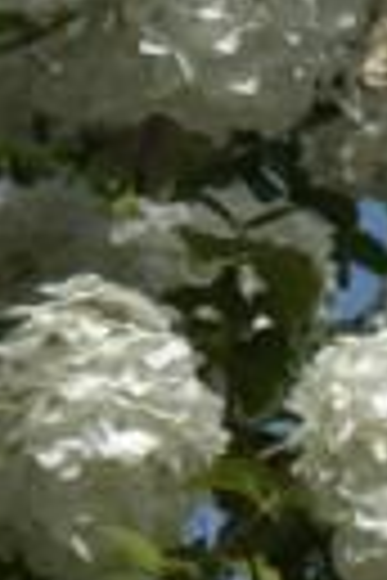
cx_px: 378
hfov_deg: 4.4
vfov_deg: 6.5
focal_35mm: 313
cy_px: 922
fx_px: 5047
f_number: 13
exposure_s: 1/640
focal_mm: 60
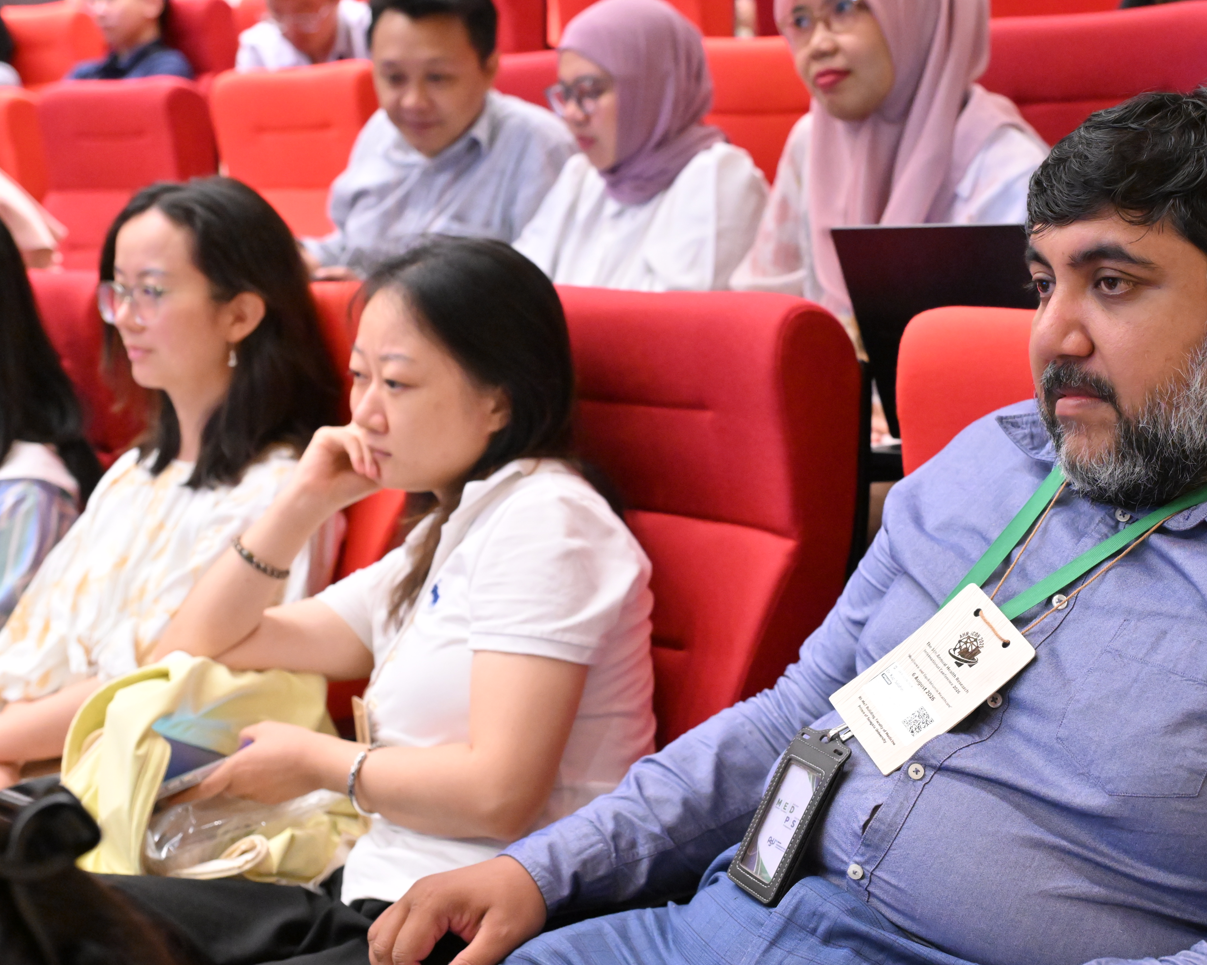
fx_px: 2108
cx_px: 717
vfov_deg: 25.8
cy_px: 467
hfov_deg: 31.9
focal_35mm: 59
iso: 6400
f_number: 4
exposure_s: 1/100
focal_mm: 44
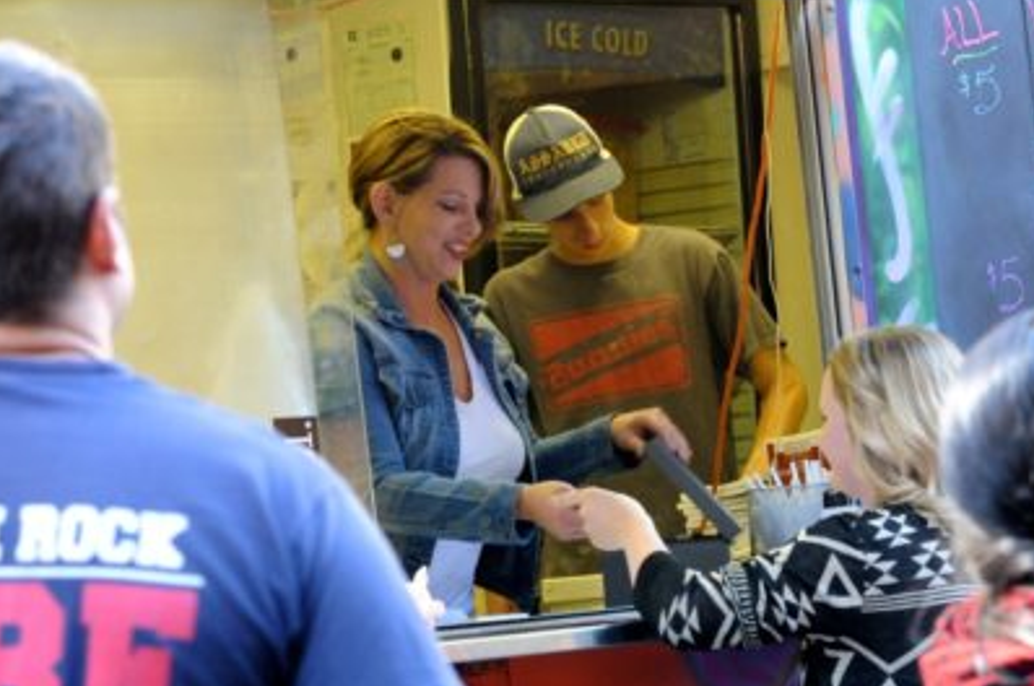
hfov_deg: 14.0
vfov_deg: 9.3
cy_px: 296
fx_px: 4215
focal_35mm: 147
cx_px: 598
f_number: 6.3
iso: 1250
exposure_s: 1/80
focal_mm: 78
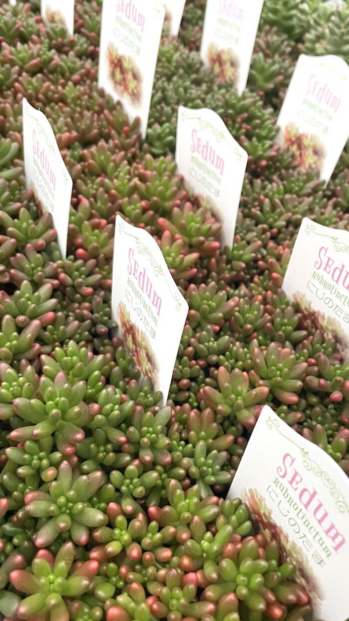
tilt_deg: -50.1
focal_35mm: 29
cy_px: 310
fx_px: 477
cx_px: 196
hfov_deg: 40.1
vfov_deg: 66.1
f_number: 1.6
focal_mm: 4.2
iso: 500
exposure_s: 1/41
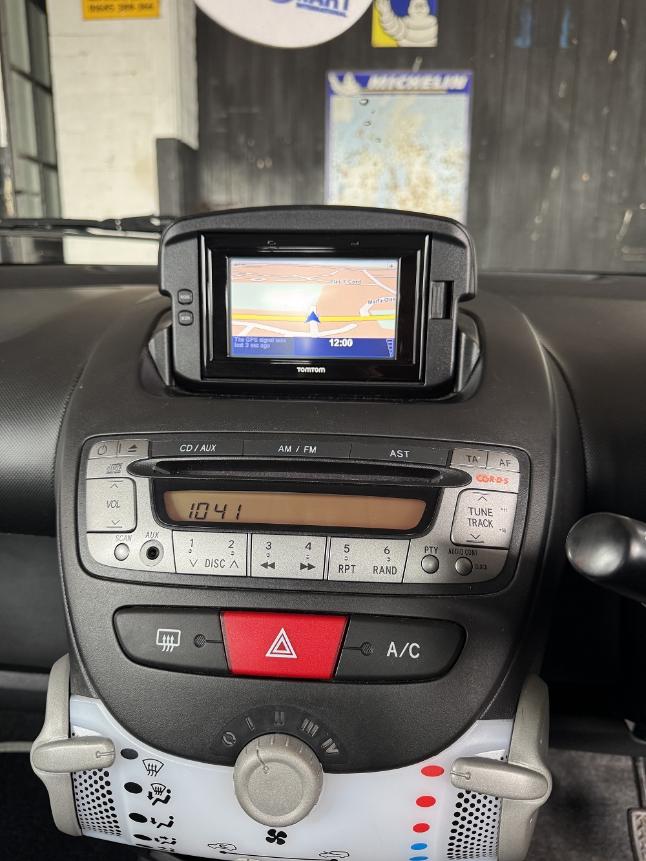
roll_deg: -1.3
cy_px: 430
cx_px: 323
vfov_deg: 71.6
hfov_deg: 56.8
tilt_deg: -14.7
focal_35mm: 24
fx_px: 597
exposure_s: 1/71
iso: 200
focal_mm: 6.76
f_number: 1.78
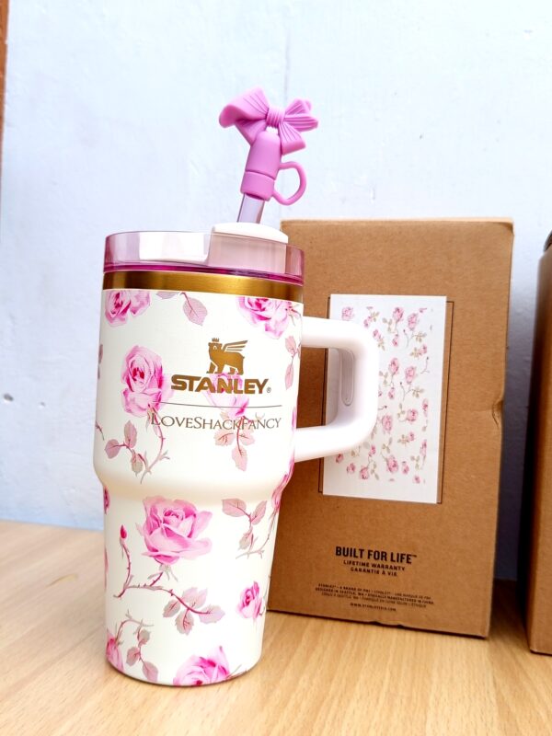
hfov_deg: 45.4
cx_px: 276
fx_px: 659
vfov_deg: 58.4
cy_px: 368
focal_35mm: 31
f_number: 1.7
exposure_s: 1/320
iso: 50
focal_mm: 5.24
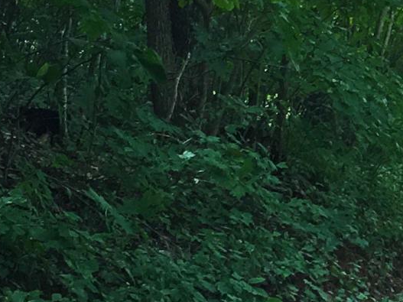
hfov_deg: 11.7
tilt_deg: -1.5
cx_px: 487
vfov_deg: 9.0
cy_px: 183
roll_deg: -2.6
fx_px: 1920
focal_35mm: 165
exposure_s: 1/120
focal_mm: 4.15
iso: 40
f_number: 2.2
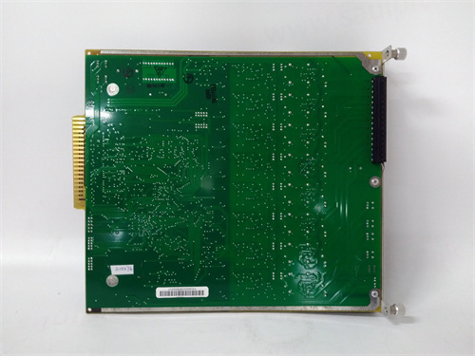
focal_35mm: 27
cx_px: 238
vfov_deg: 51.4
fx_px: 370
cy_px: 178
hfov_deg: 65.3
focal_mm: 3.79
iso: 517
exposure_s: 1/33
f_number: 2
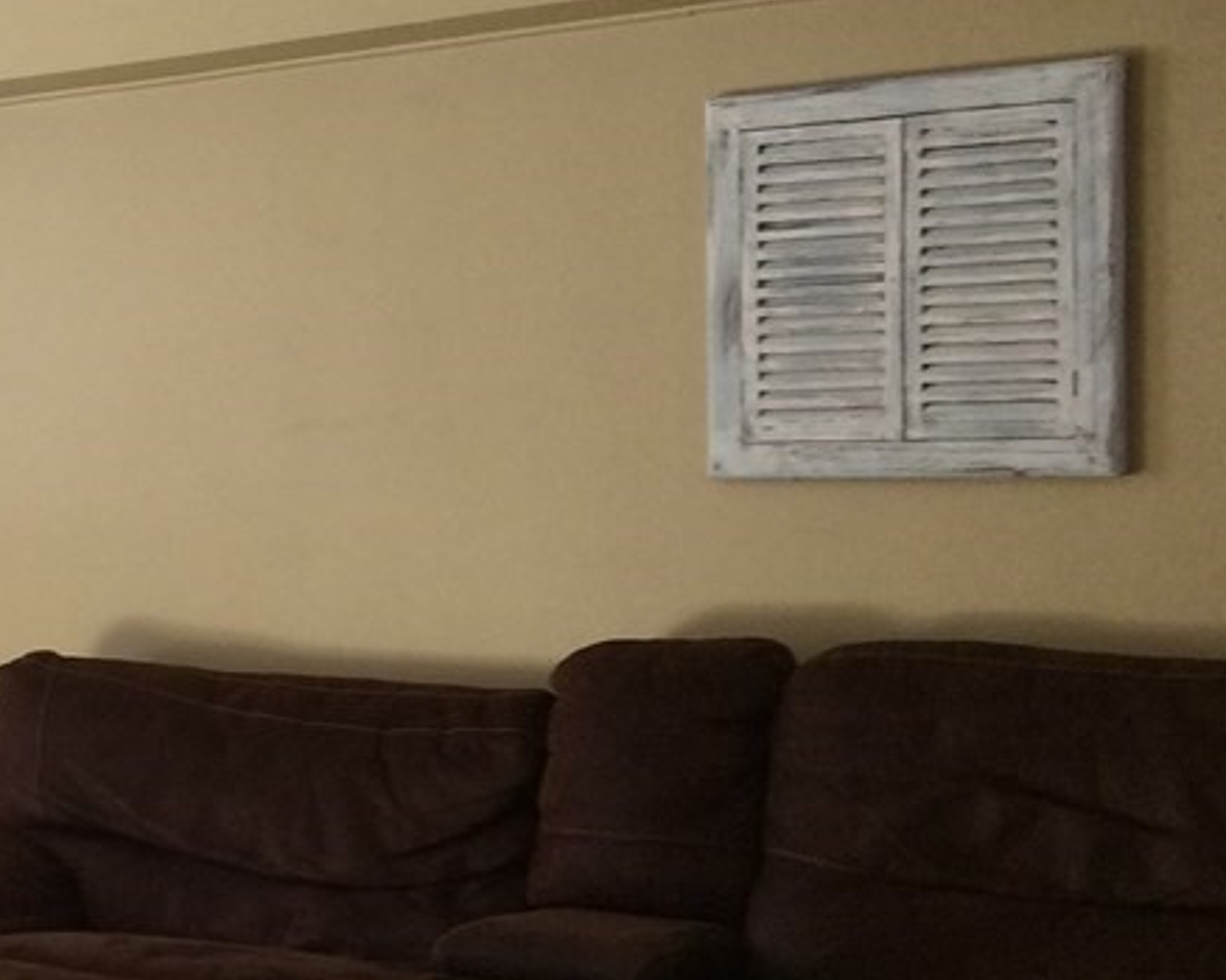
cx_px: -101
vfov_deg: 21.0
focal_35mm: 73
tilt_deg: -4.7
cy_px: 531
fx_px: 2648
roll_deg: +2.0
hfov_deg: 24.4
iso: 64
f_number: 2.4
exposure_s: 1/24
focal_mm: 3.3
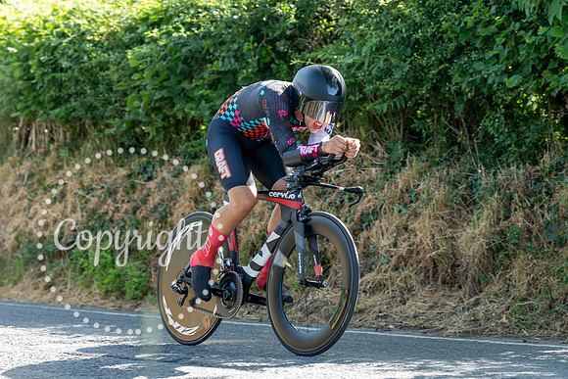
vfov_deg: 10.5
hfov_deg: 15.6
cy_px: 216
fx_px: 2067
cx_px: 284
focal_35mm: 131
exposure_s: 1/1000
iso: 1000
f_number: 4
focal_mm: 115
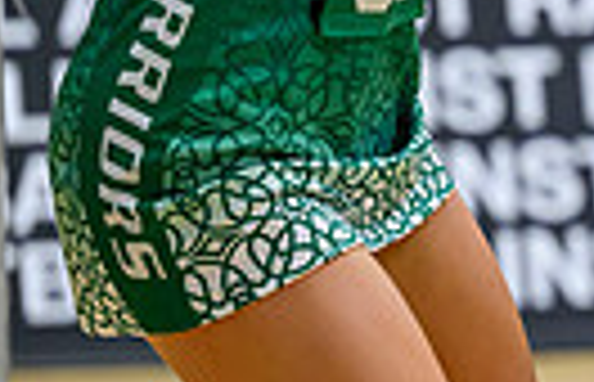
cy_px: -30
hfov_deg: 2.8
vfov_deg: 1.8
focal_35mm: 736
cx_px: 1304
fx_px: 12017
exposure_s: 1/1000
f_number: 2.8
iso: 4000
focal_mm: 140
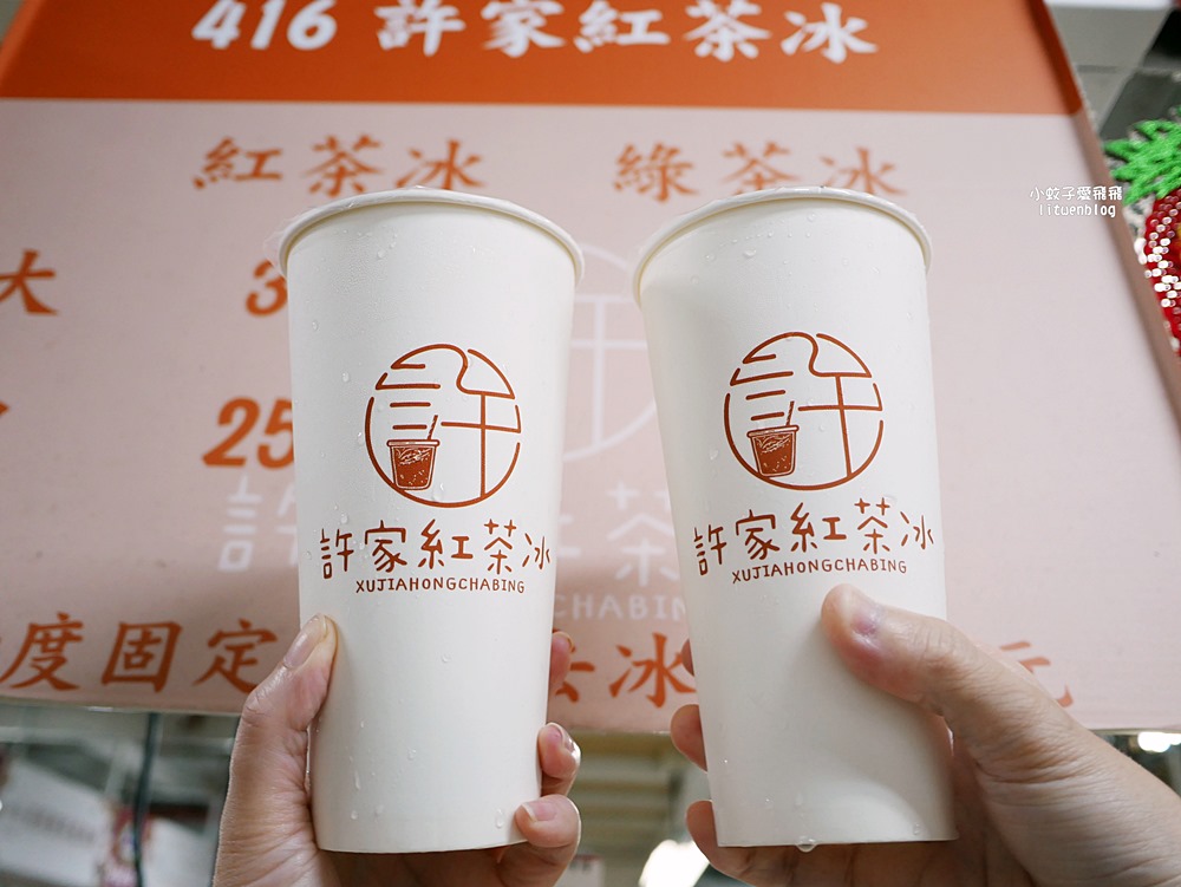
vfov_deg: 49.8
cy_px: 444
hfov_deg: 63.4
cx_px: 590
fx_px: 956
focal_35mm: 28
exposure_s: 1/60
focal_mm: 14
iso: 250
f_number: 2.5
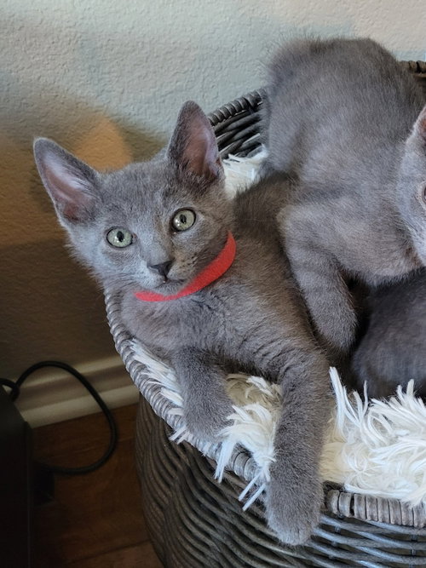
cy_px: 284
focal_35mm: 26
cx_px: 213
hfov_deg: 53.0
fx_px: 427
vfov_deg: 67.3
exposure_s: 1/24
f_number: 1.8
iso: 500
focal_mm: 5.4
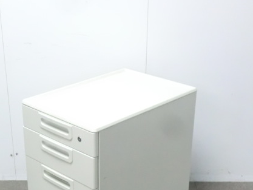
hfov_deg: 28.1
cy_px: 134
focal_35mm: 69
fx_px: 504
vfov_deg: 21.2
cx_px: 105
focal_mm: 8.2
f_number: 4.3
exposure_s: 1/30
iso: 800
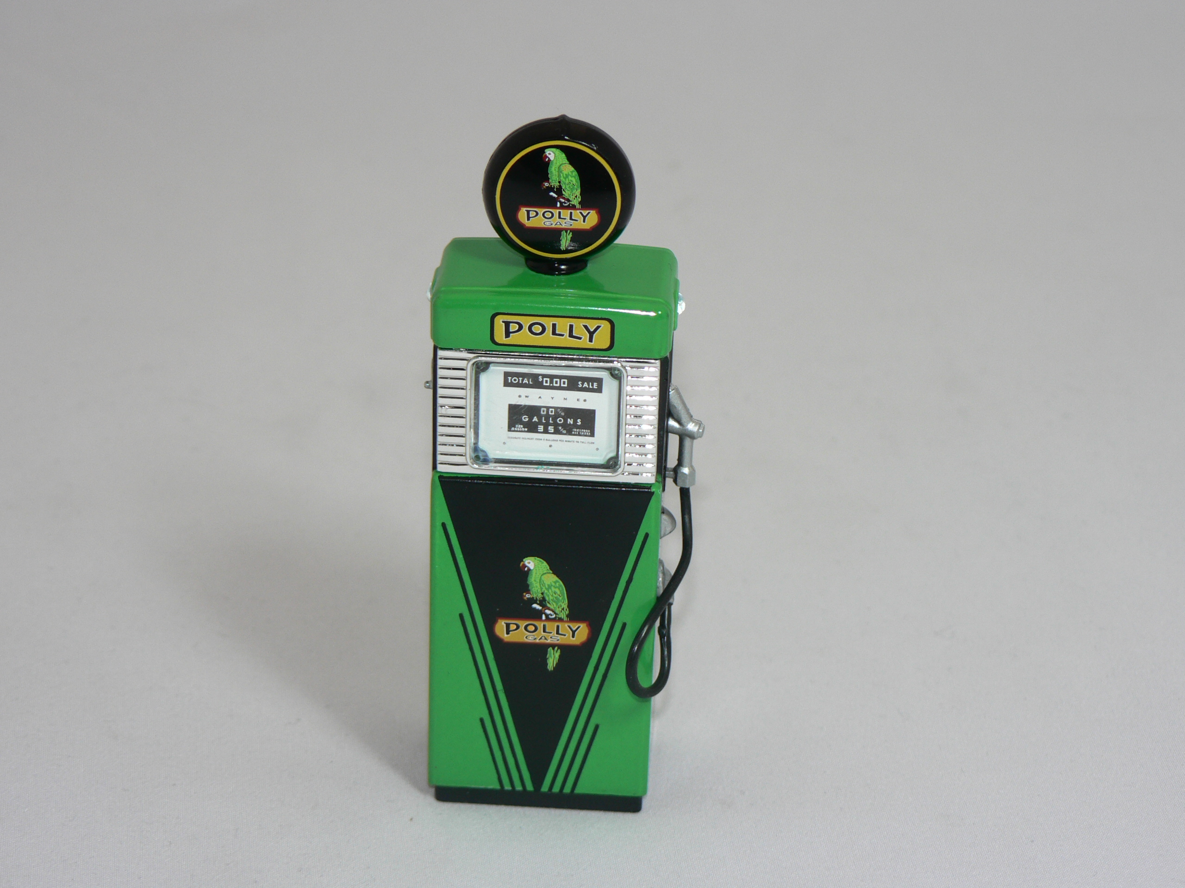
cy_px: 444
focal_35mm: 112
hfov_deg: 17.6
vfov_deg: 13.2
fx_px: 3834
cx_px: 592
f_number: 3.2
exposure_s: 1/60
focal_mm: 18.6
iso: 80
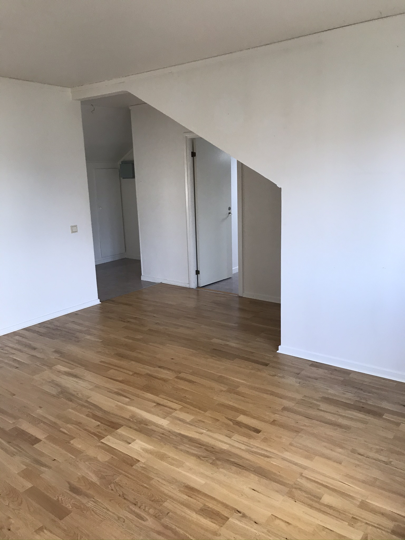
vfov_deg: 63.4
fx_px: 437
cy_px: 270
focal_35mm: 28
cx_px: 202
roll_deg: +1.8
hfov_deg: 49.7
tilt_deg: -11.4
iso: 32
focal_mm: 3.99
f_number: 1.8
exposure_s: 1/33
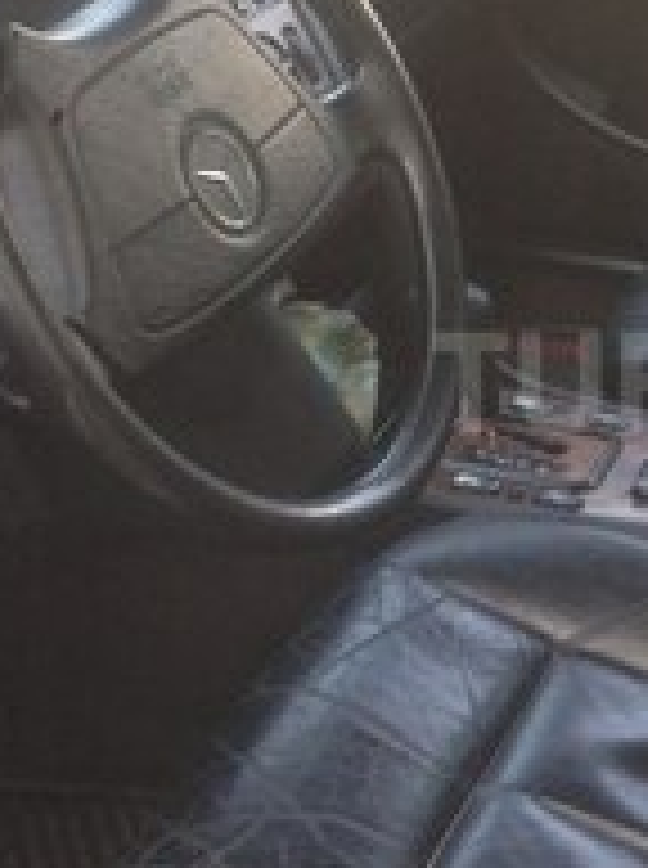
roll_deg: +1.6
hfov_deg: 16.6
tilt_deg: -20.5
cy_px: 382
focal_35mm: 85
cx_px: 778
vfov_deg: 23.0
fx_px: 2129
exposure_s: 1/120
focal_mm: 4.12
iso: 64
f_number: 2.4
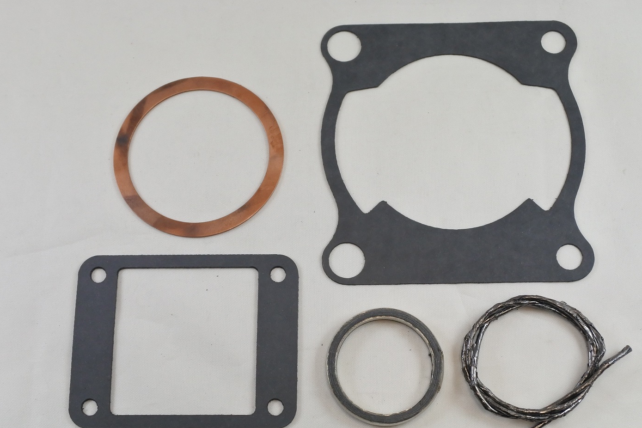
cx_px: 326
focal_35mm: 38
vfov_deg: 35.0
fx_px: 678
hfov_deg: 50.7
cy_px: 234
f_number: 4
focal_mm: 12.8
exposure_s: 1/200
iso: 400
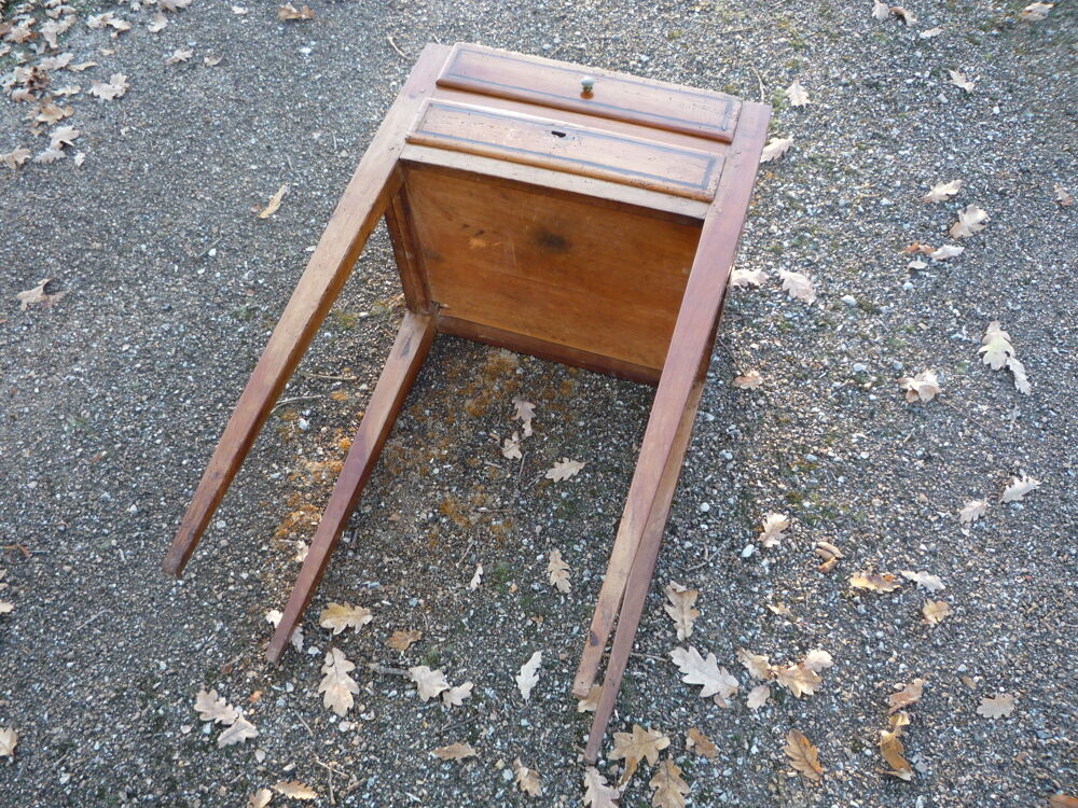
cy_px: 404
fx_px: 934
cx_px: 539
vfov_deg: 46.8
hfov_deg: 60.0
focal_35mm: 30
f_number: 3.3
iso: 100
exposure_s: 1/30
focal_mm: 5.2
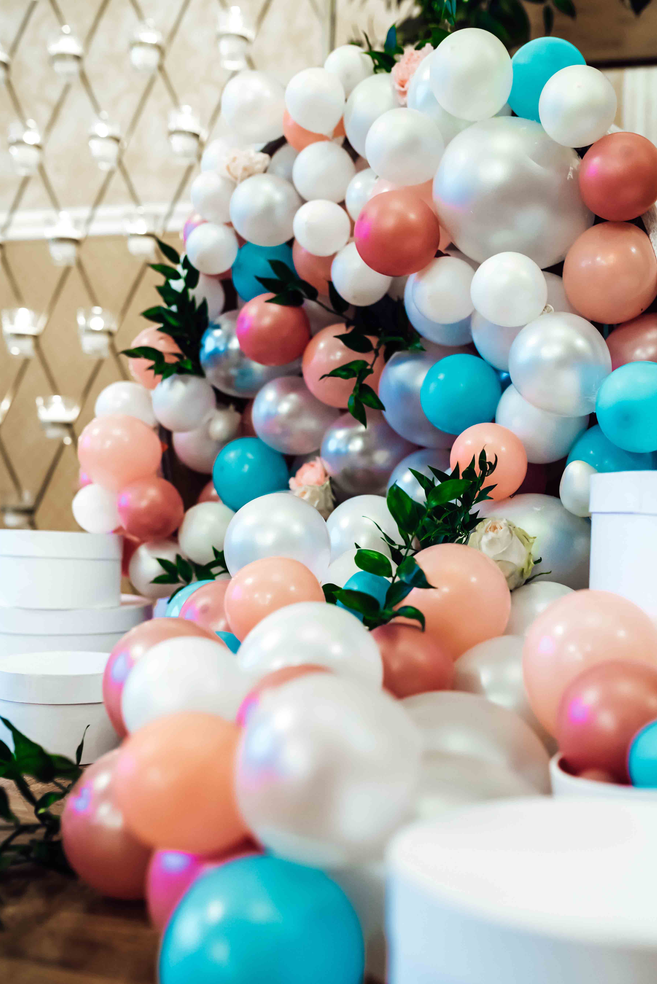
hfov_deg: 34.2
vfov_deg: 49.5
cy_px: 531
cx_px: 361
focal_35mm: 39
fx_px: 1067
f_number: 2.5
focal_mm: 35
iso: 1600
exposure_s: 1/250
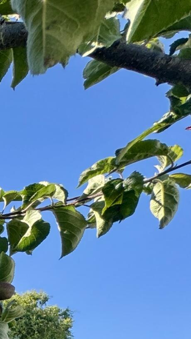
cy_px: 452
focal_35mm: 56
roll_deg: +0.0
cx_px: -354
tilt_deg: +2.3
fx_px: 504
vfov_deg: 29.3
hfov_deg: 12.2
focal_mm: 2.22
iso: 40
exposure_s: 1/485
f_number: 2.2
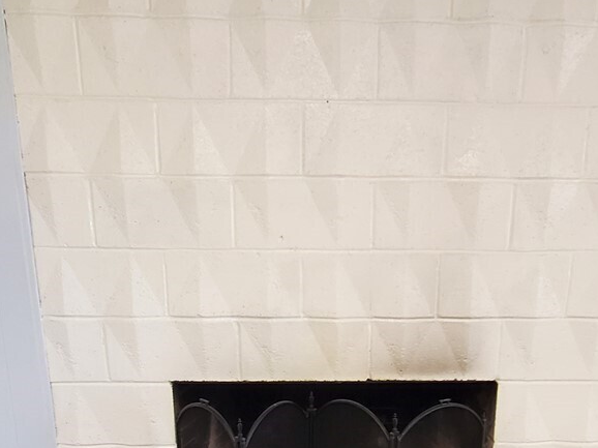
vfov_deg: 37.9
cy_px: 368
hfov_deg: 51.3
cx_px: 328
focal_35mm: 36
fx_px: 622
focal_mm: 1.8
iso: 500
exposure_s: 1/29
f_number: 2.2
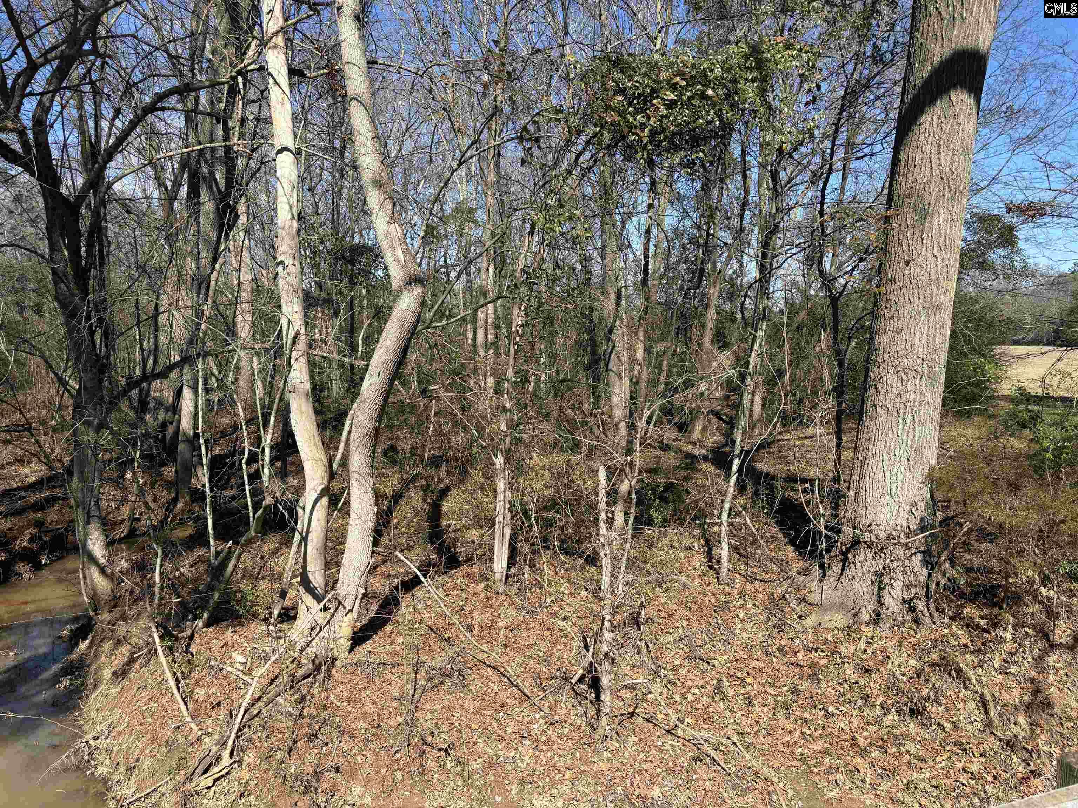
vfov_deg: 53.1
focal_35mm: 26
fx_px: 810
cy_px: 404
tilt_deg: -5.1
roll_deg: -0.4
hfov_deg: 67.3
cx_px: 539
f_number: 1.6
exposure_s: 1/1949
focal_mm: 5.96
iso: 50
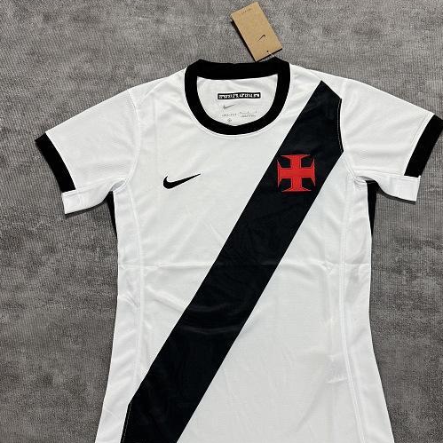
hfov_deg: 48.4
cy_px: 233
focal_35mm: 34
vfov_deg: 48.4
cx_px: 236
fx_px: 492
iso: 160
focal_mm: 6.76
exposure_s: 1/50
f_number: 1.78
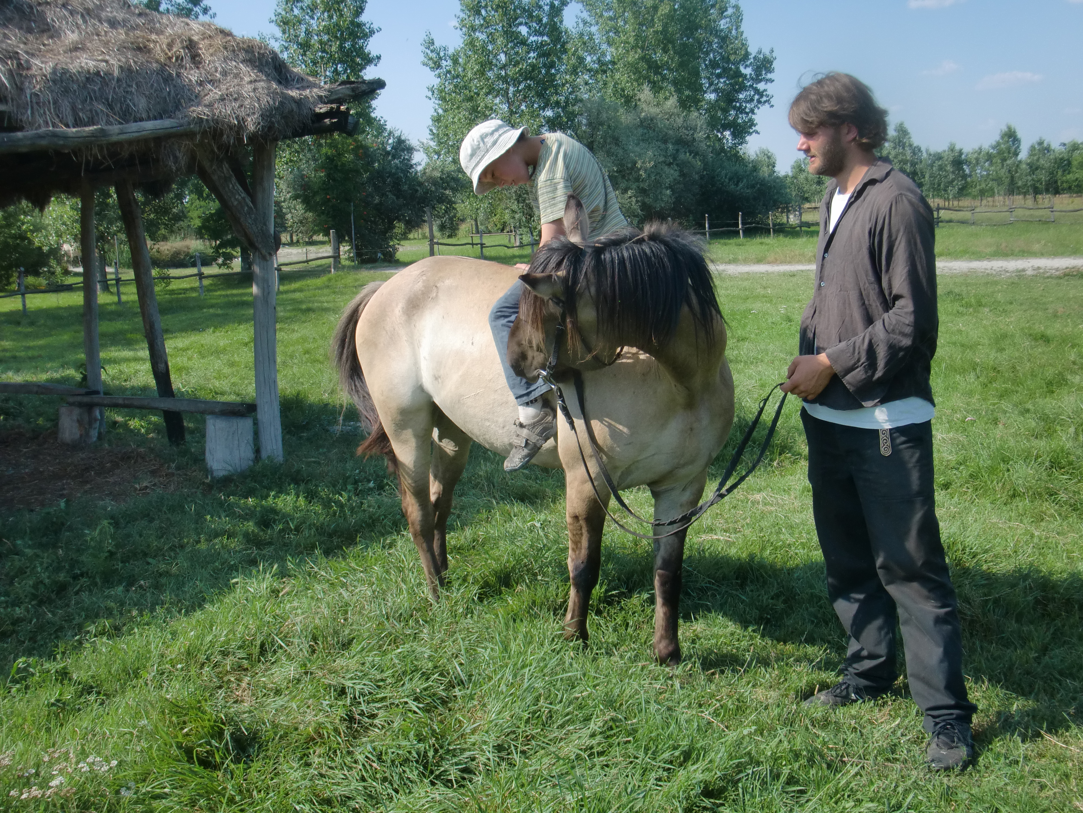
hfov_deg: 49.0
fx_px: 1189
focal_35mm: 38
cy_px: 406
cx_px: 542
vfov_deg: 37.7
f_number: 3.9
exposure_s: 1/400
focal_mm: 6.66
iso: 64
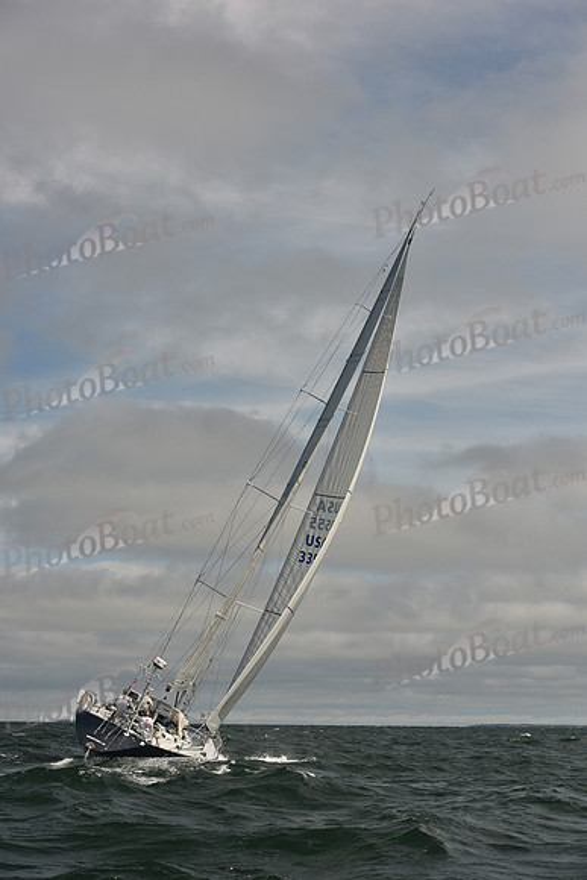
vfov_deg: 28.8
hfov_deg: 19.5
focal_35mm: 70
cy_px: 440
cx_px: 294
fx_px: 1711
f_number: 8
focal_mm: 70
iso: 320
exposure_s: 1/1000
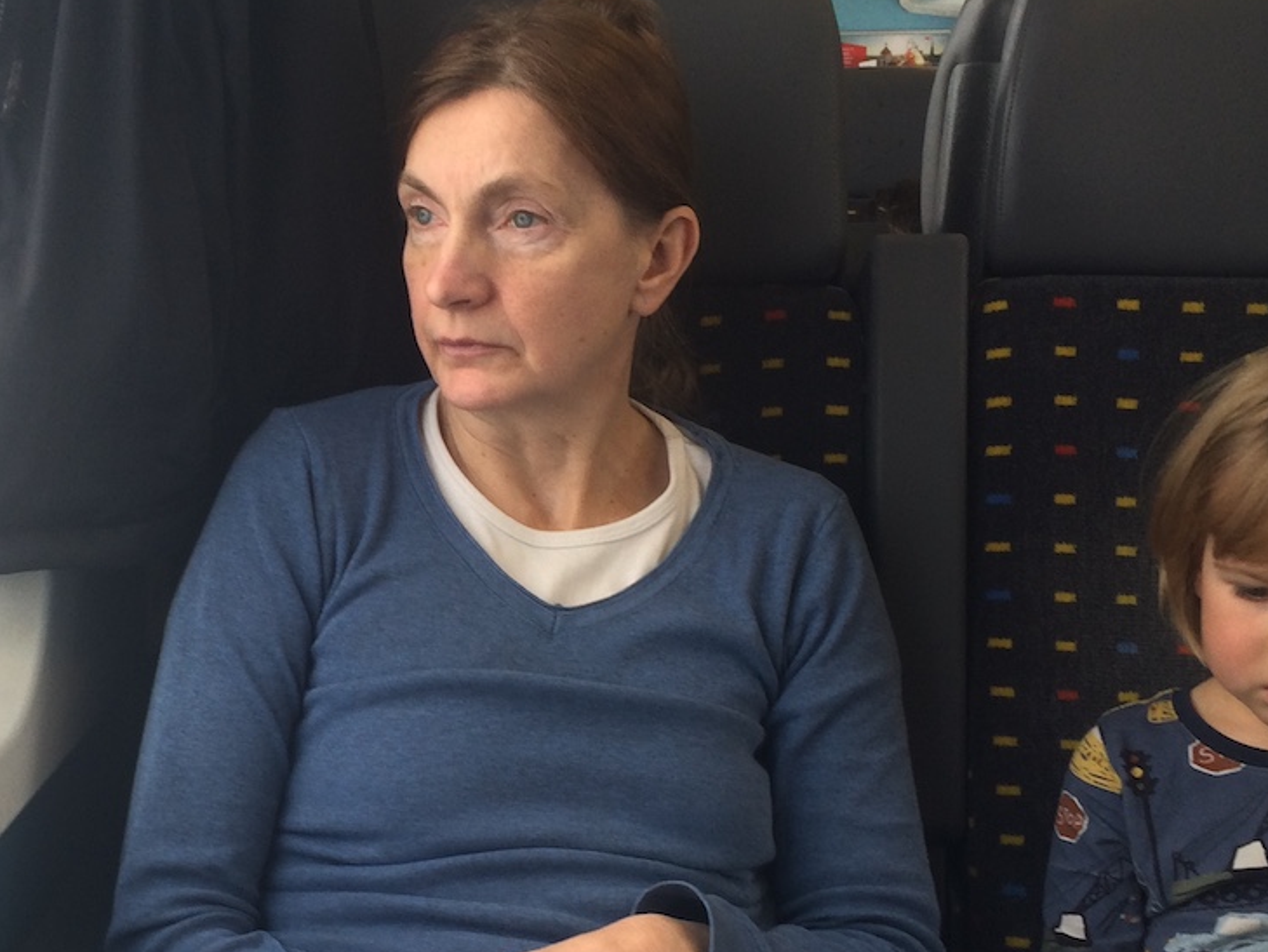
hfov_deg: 35.7
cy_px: 604
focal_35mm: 53
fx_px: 1942
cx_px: 404
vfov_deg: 27.4
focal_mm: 4.15
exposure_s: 1/100
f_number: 2.2
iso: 50
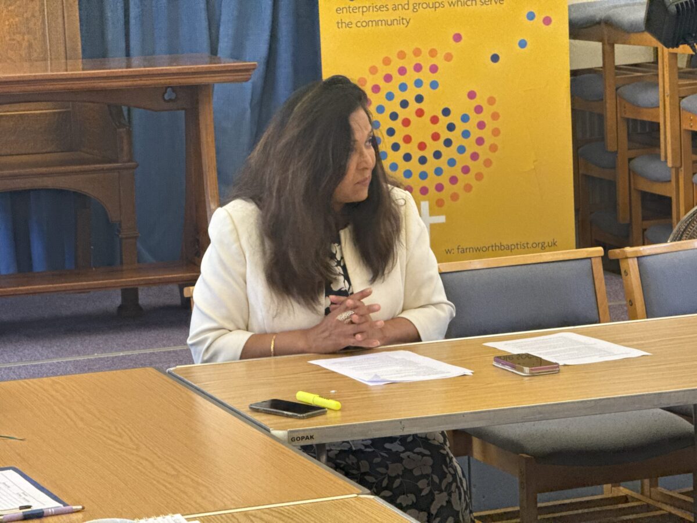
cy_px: 262
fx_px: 2416
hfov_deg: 16.4
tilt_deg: -8.5
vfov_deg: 12.3
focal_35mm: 120
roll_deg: +1.5
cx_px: 348
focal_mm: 15.66
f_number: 2.8
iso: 1250
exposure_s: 1/100
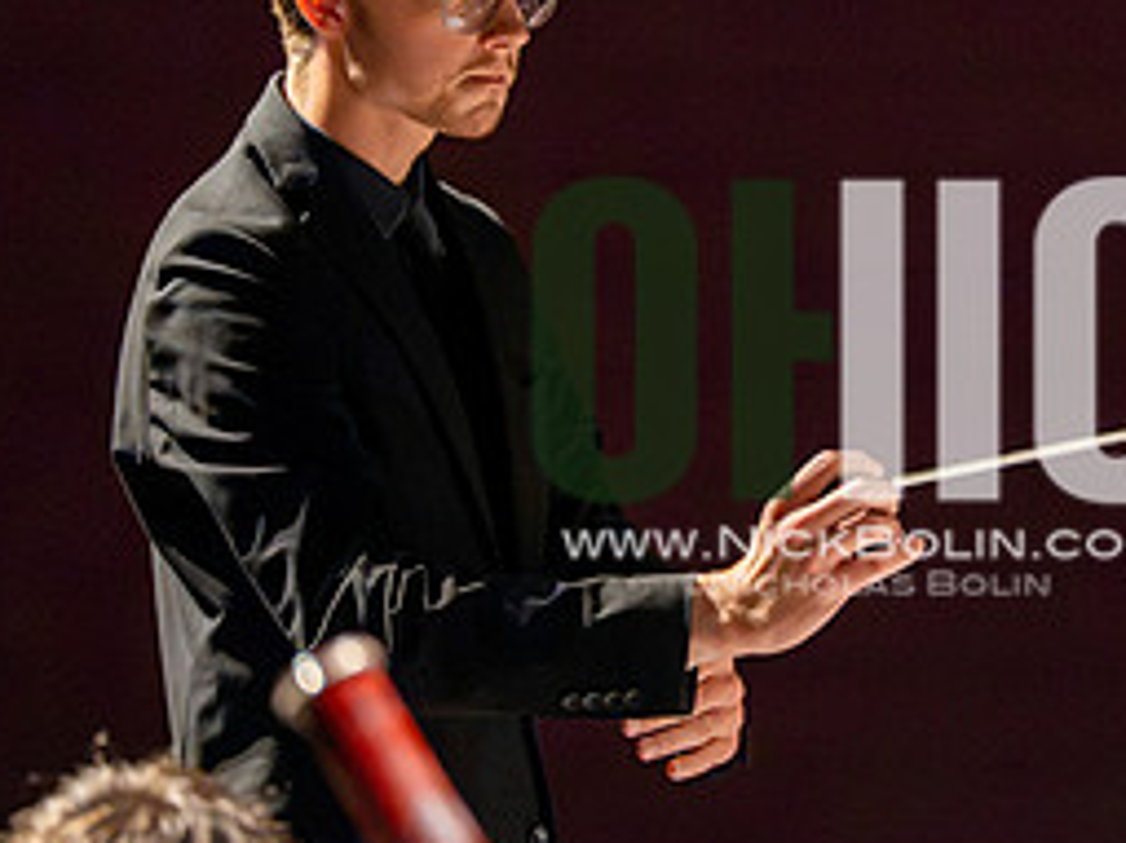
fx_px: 14241
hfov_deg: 4.5
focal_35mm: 438
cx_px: 865
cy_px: 386
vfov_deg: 3.4
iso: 16000
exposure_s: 1/640
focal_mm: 200
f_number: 2.8
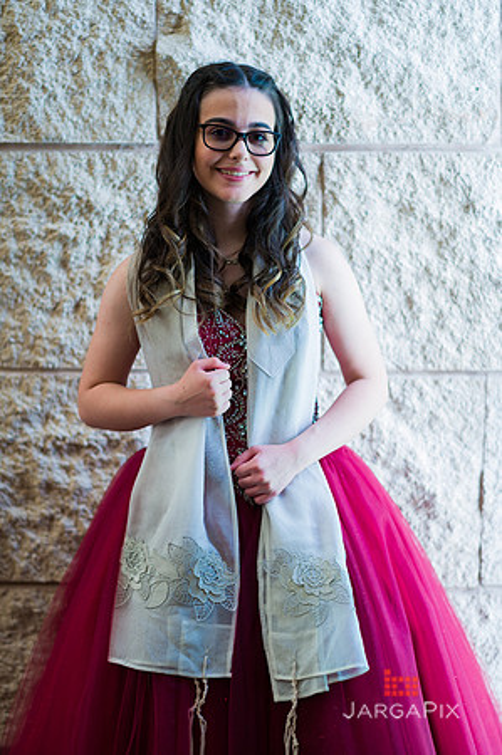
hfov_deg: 16.0
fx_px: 1782
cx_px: 251
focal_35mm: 85
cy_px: 378
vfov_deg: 23.9
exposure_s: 1/125
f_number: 2
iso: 200
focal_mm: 85
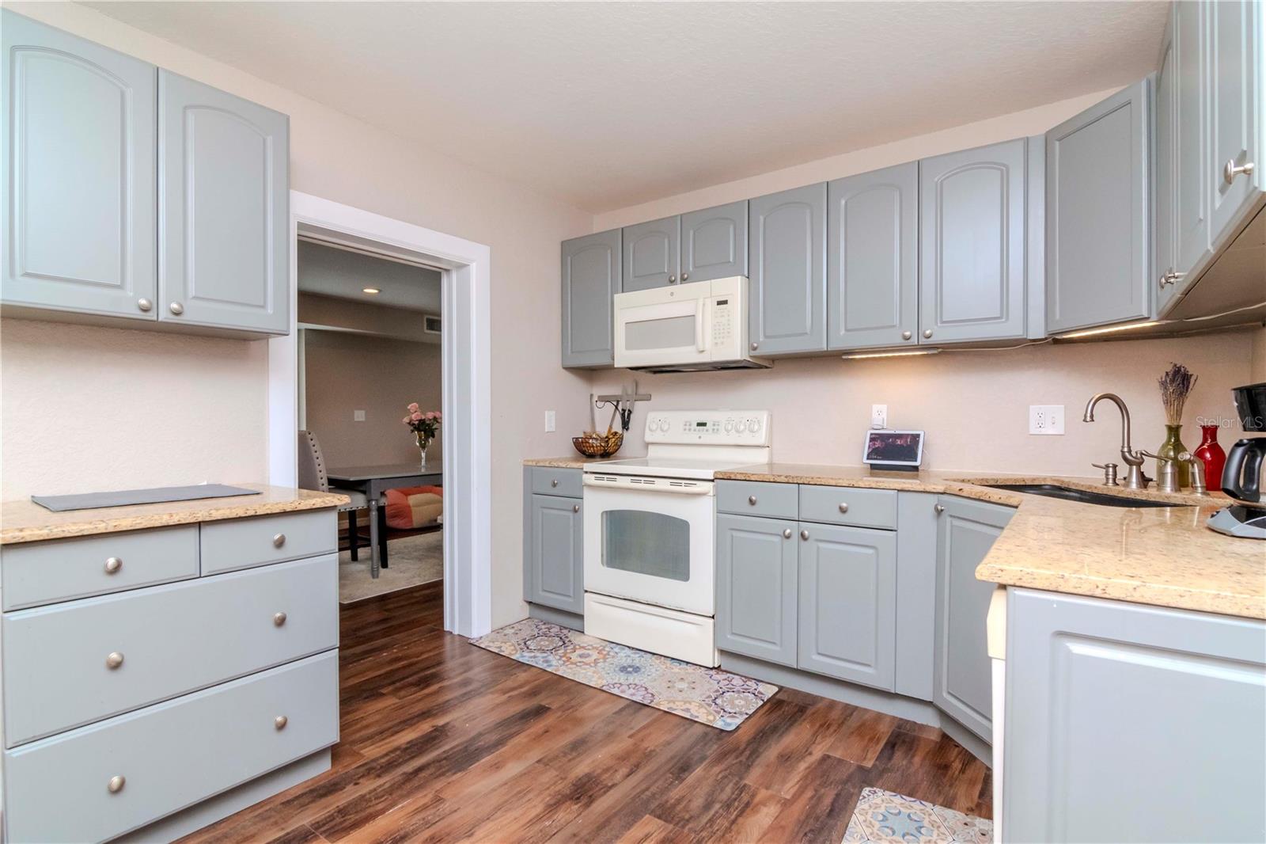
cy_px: 422
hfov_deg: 95.0
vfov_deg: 72.0
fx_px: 580
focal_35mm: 16
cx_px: 633
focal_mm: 11
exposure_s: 1/125
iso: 1000
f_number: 11
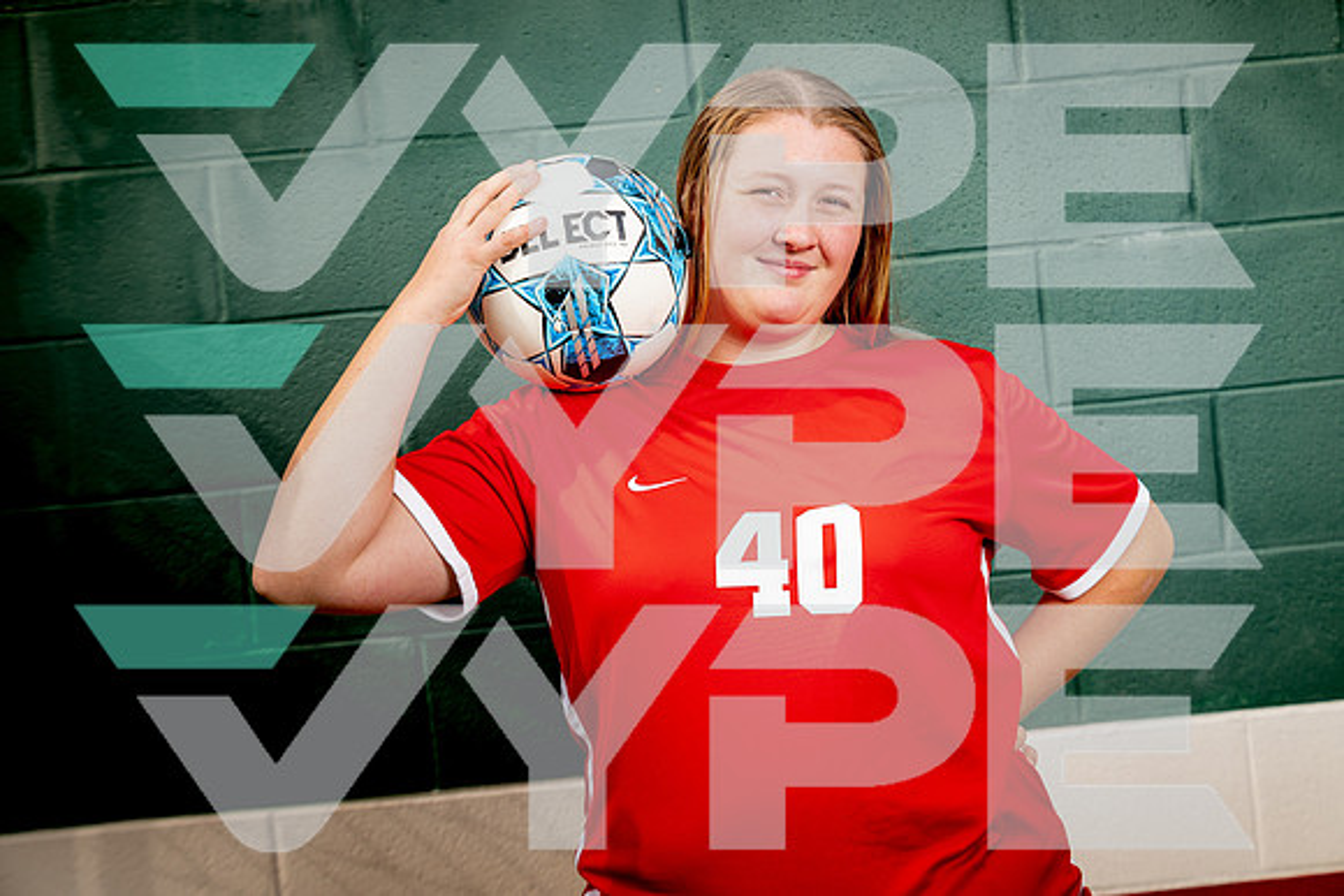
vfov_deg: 23.4
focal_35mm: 58
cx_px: 672
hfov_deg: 34.5
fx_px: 2166
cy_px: 448
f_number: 4
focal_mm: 58
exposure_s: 1/800
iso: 100
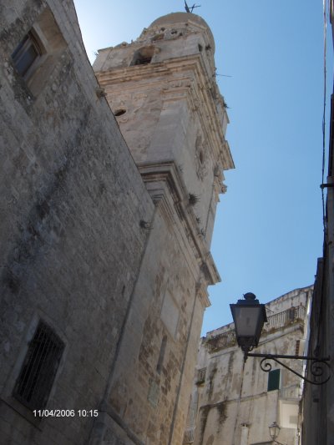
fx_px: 502
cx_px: 167
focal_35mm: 39
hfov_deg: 36.8
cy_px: 222
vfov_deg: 47.9
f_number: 4.8
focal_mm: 8
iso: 50
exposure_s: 1/422
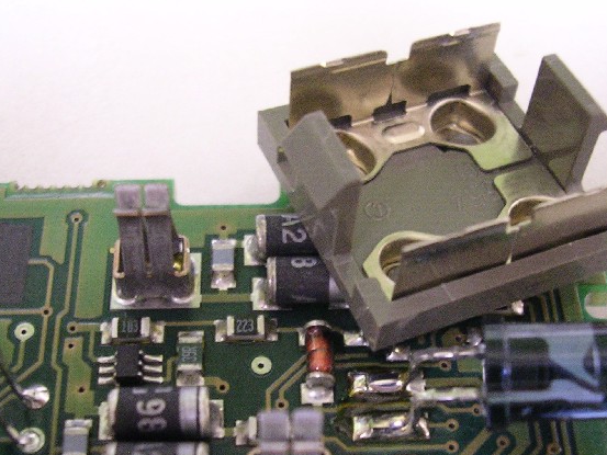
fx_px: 965
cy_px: 327
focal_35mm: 55
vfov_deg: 26.3
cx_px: 290
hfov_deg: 34.9
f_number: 2.8
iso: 400
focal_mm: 5.8
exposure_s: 1/3.4
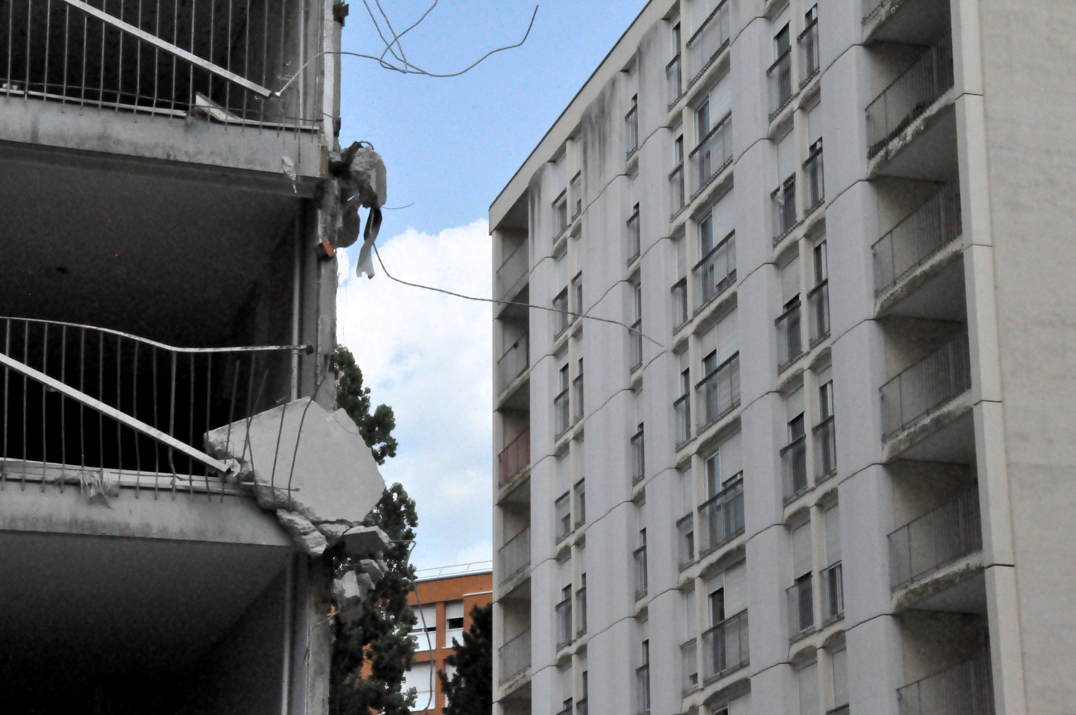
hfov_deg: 26.0
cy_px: 358
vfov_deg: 17.4
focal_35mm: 78
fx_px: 2328
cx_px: 538
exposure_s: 1/1000
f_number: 32
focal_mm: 52
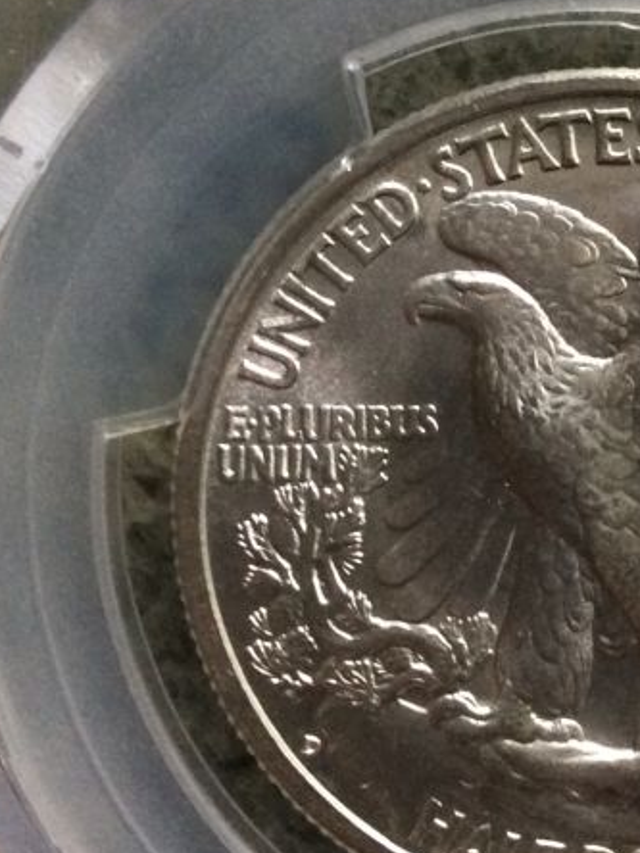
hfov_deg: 19.7
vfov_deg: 27.0
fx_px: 1775
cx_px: 663
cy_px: 443
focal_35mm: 72
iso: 160
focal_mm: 3.3
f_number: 2.4
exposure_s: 1/24
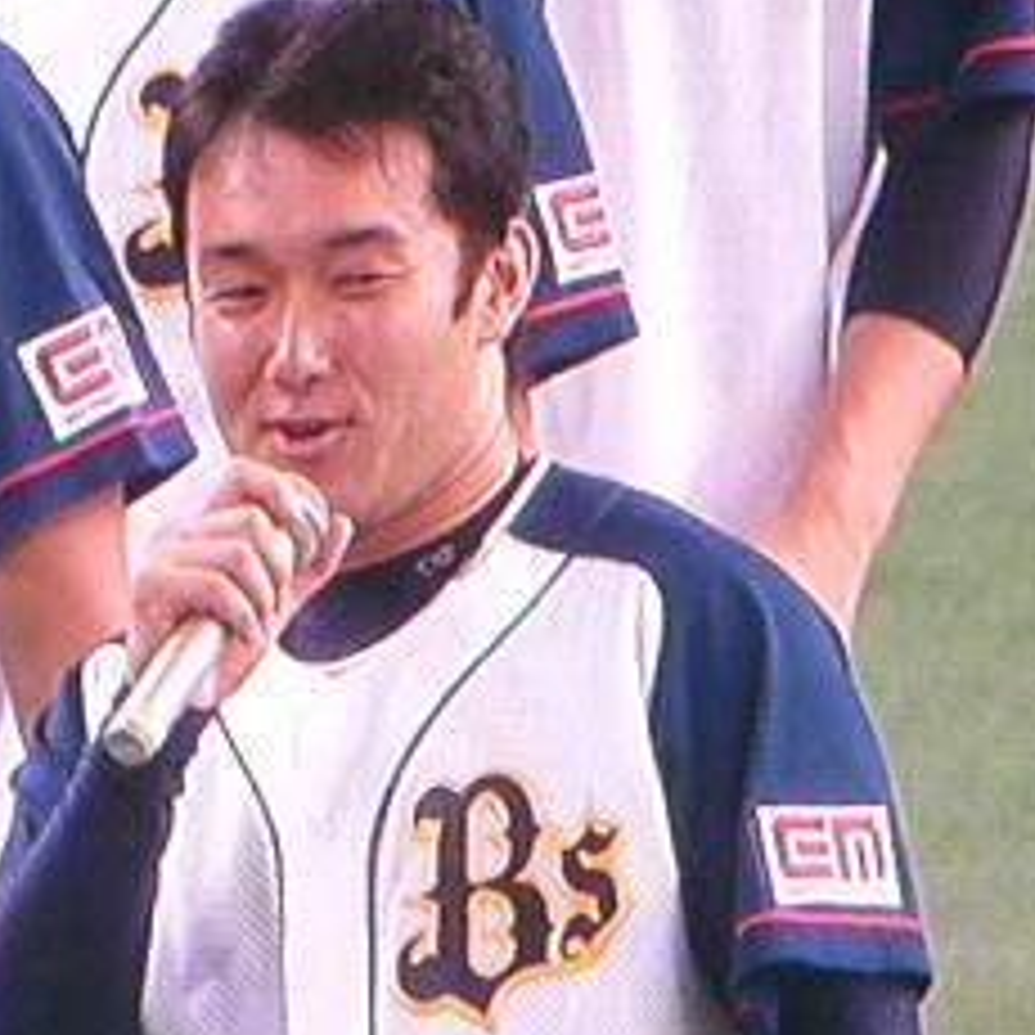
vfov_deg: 6.7
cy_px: 583
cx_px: 432
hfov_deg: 6.7
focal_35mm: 263
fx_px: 8897
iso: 200
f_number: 4.8
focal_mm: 24.1
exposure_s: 1/60
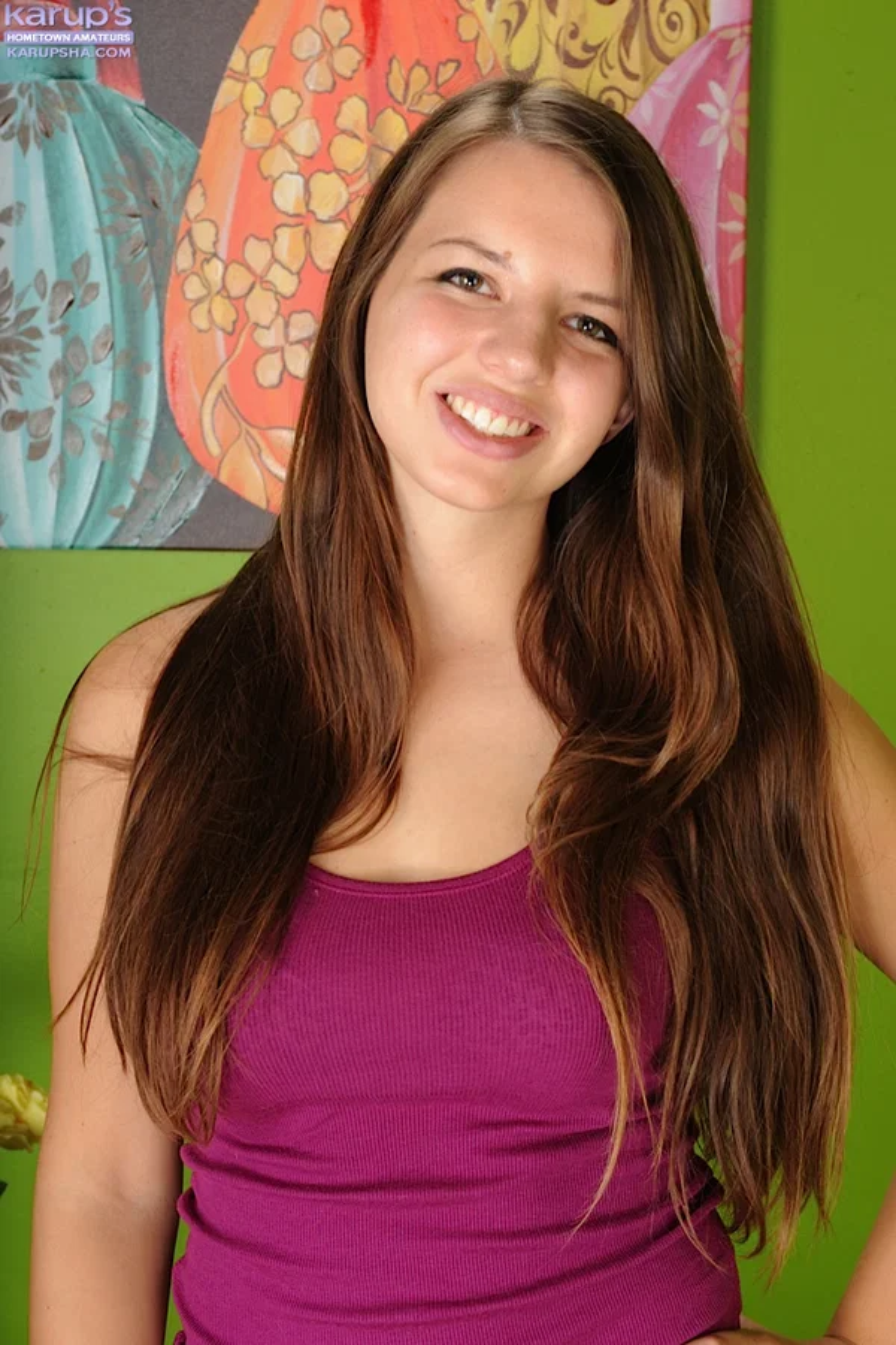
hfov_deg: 19.5
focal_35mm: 70
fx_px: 2613
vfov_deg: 28.8
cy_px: 672
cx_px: 448
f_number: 14
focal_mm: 70
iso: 250
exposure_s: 1/250
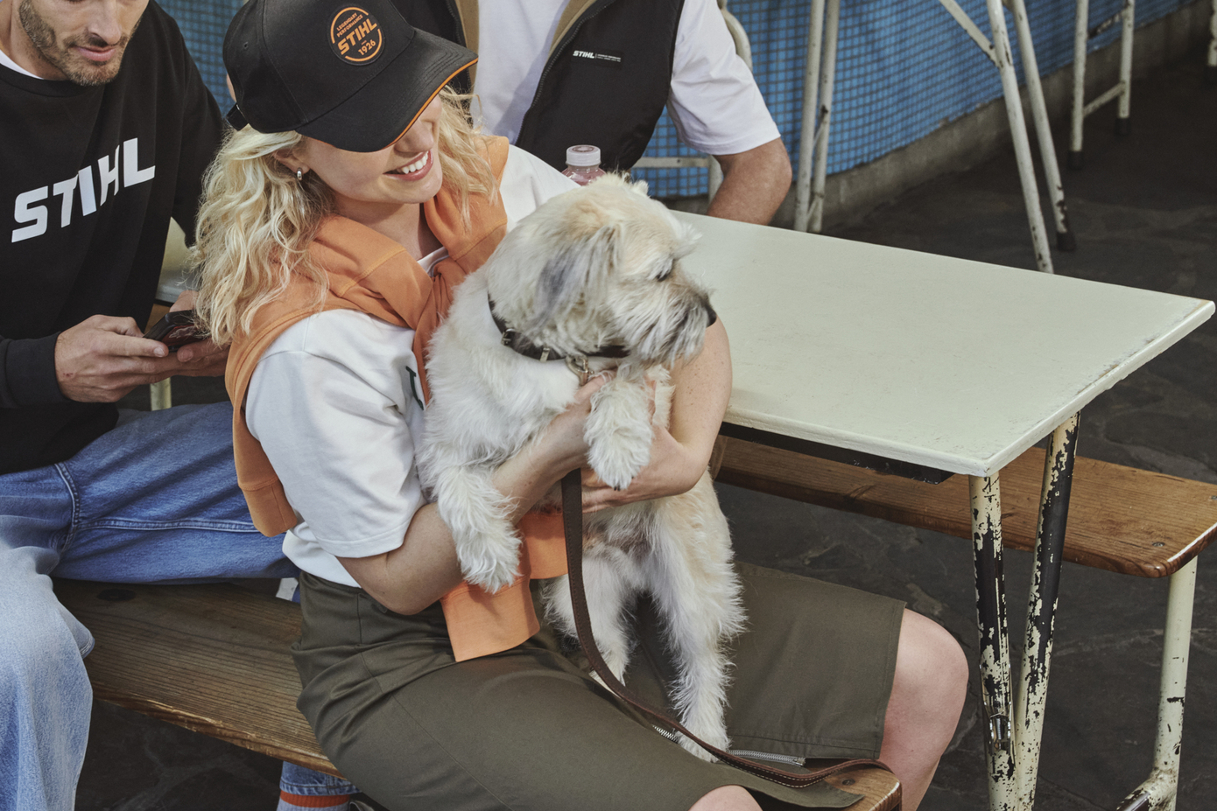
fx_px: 3076
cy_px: 267
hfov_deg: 22.3
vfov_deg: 15.0
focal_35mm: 91
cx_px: 405
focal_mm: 62
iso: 1000
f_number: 6.3
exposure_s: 1/320
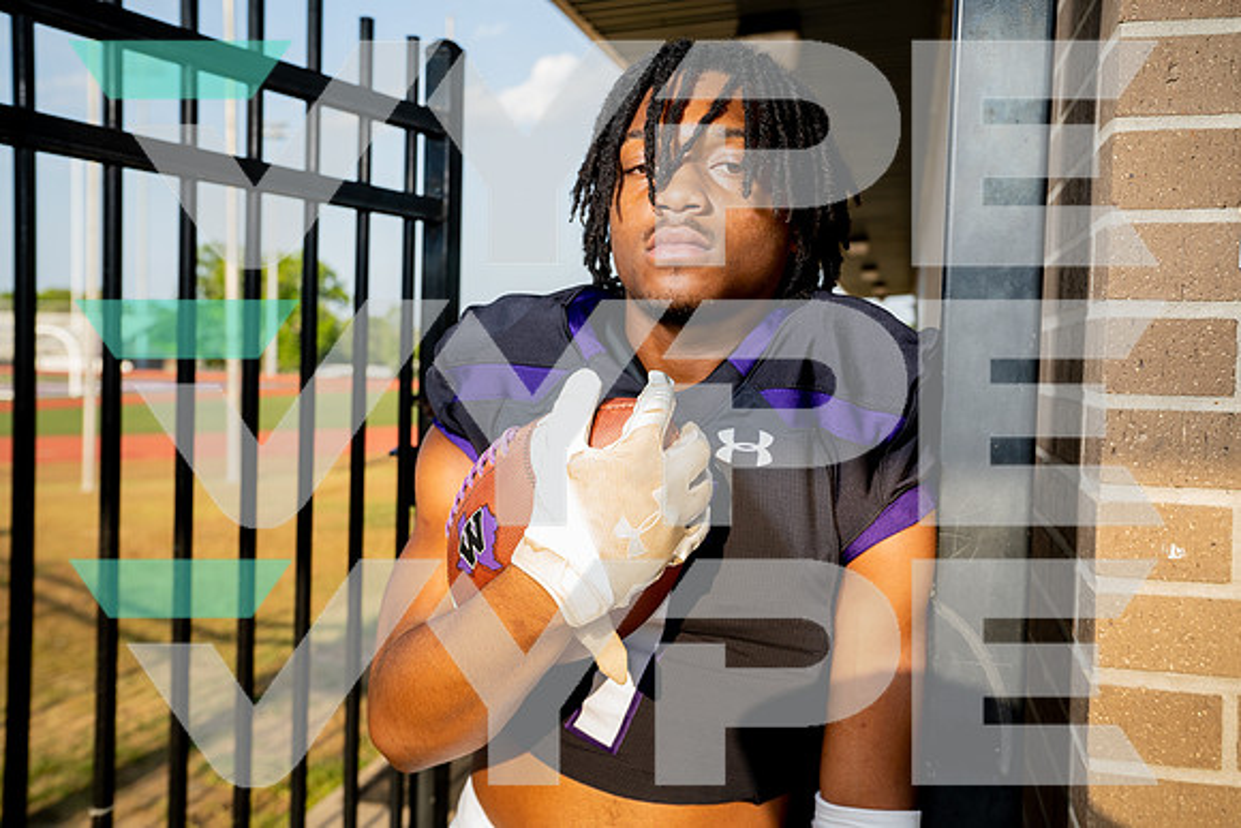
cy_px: 414
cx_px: 620
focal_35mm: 38
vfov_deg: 35.1
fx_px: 1310
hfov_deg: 50.7
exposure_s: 1/250
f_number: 5.6
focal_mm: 38
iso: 200
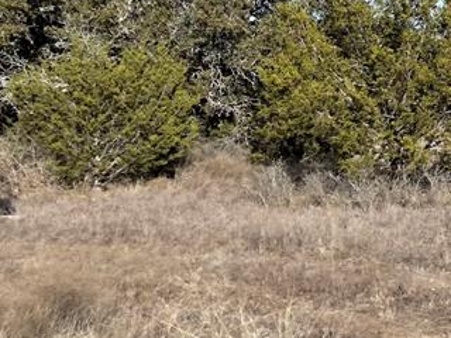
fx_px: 1042
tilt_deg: -1.0
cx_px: 654
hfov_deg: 21.1
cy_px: 59
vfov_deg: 18.2
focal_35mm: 80
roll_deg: +1.2
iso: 32
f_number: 1.6
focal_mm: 5.1
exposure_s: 1/3788
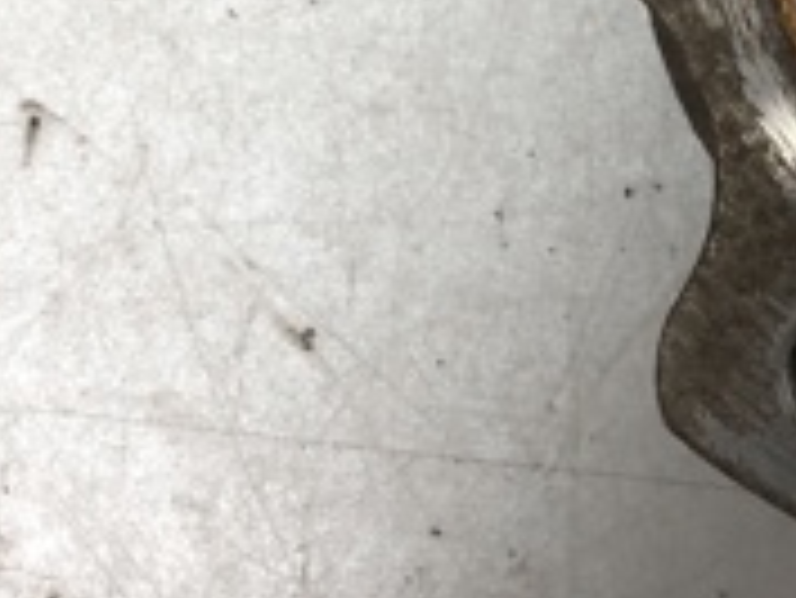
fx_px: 2324
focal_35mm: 101
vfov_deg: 14.2
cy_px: -117
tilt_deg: -87.6
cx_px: 1021
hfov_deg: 18.2
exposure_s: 1/25
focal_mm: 4
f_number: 1.8
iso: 32
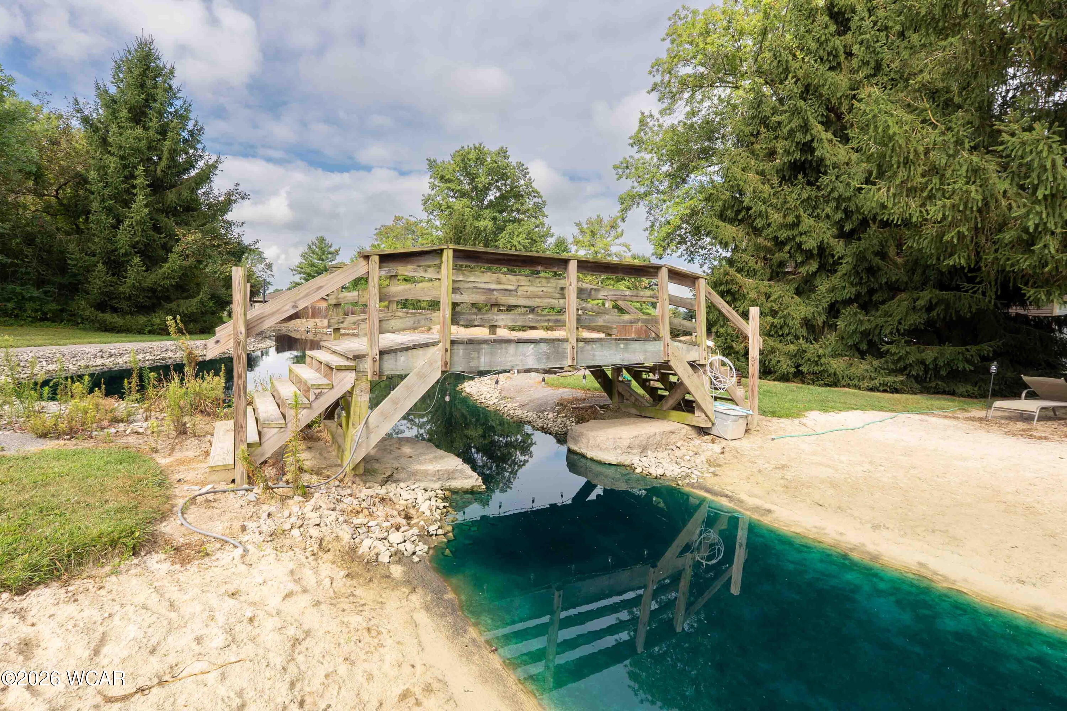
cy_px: 356
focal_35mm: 15
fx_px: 445
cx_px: 534
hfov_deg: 100.4
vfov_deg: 77.3
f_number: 4.5
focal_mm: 10
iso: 100
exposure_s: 1/400
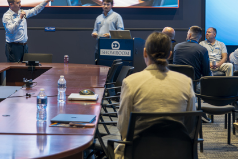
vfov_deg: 12.4
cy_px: 17
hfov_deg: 18.5
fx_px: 727
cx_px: 74
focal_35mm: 110
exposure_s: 1/13
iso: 500
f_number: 4
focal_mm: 46
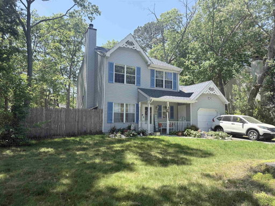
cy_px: 103
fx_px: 191
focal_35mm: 24
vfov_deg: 56.8
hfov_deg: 71.6
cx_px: 138
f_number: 1.78
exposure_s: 1/1618
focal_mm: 6.76
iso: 100
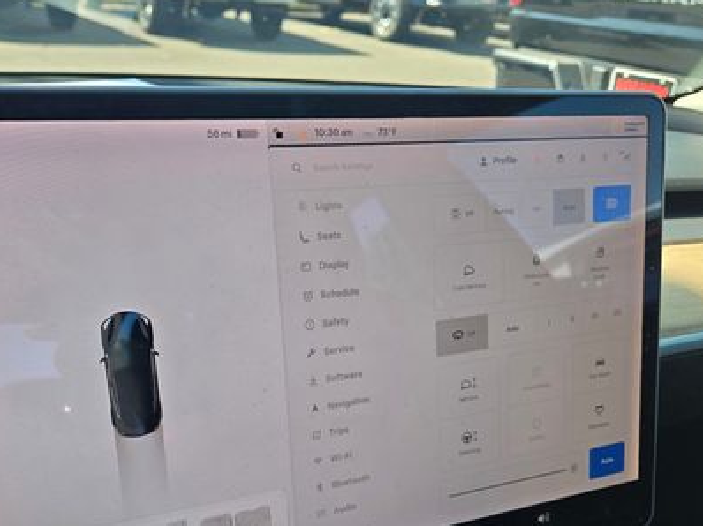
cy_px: 387
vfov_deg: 37.8
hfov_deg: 50.0
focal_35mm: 37
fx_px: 751
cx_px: 306
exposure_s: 1/231
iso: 25
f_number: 1.8
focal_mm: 5.4
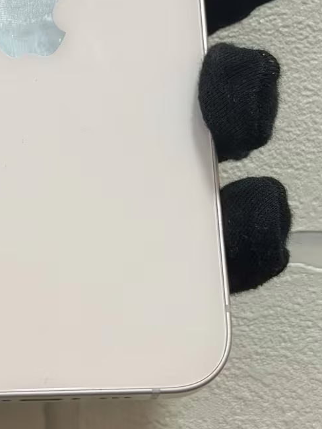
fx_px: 1464
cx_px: -9
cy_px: 114
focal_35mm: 118
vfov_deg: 16.6
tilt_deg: -1.5
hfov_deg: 12.4
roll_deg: +0.3
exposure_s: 1/50
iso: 50
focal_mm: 6.76
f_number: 1.78
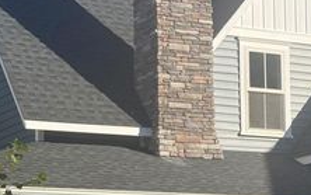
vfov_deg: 9.6
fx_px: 1153
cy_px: 183
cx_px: 184
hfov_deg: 15.3
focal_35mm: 136
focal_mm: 6.76
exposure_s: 1/3534
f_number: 1.78
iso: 80
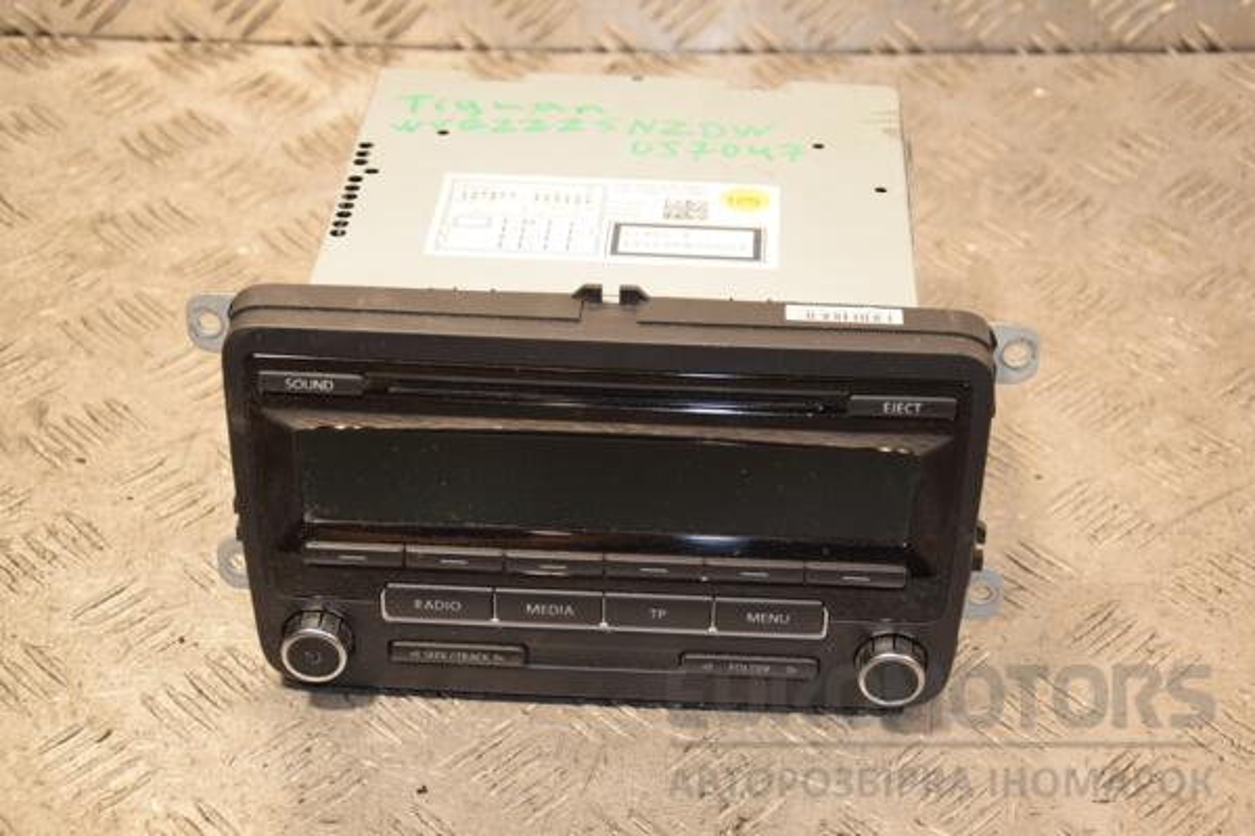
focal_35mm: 72
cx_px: 628
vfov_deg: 18.9
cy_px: 418
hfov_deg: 28.1
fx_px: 2510
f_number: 5.6
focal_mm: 48
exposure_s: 1/200
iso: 800
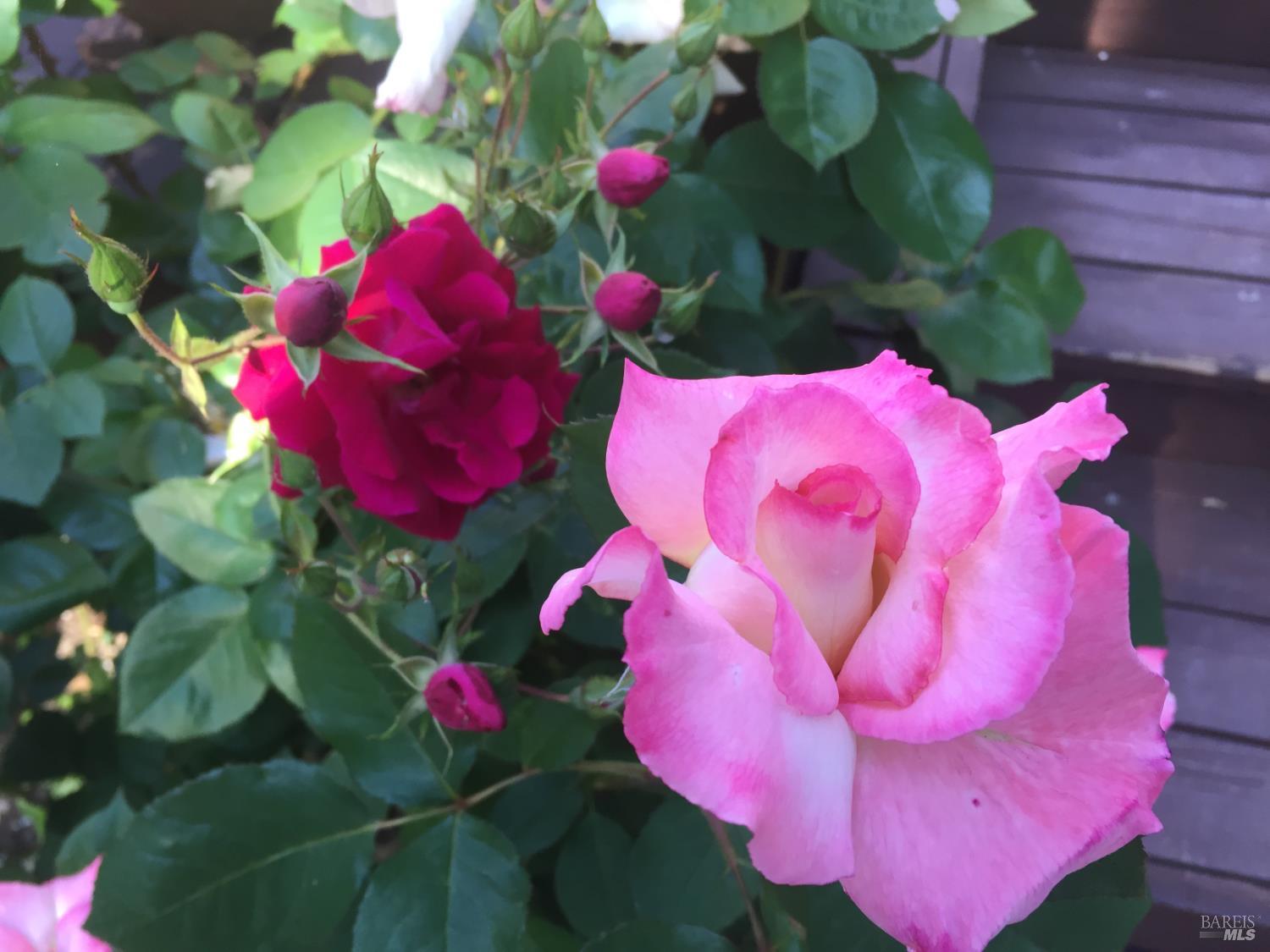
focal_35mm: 29
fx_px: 1064
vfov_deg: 48.2
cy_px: 476
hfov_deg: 61.7
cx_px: 635
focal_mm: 4.15
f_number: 2.2
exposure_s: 1/40
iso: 32
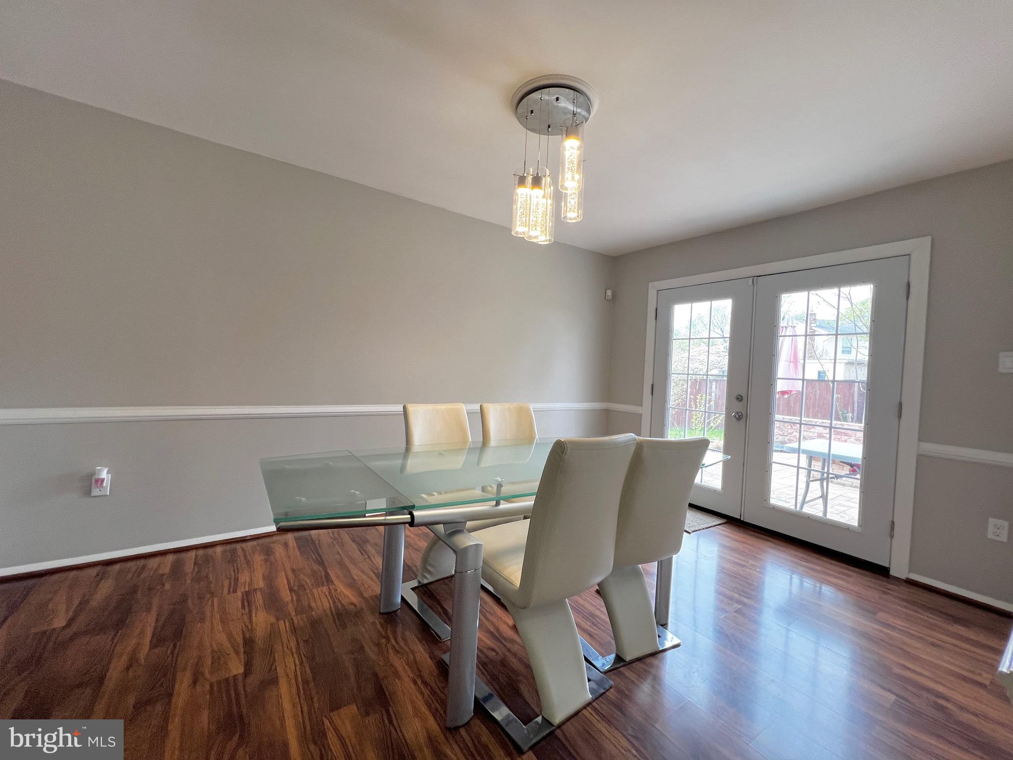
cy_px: 380
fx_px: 380
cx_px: 506
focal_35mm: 13
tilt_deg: -1.5
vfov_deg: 89.9
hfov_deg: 106.2
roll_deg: -1.8
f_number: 1.8
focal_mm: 1.57
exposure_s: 1/120
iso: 125
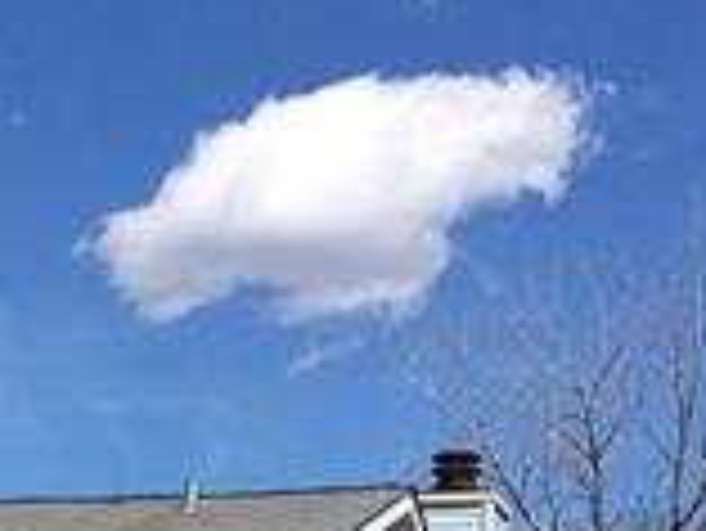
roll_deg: -3.8
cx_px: -108
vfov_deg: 12.0
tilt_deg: +3.2
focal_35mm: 118
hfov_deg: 16.1
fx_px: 2408
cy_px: 778
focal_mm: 4.15
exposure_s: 1/3425
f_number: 2.2
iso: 32
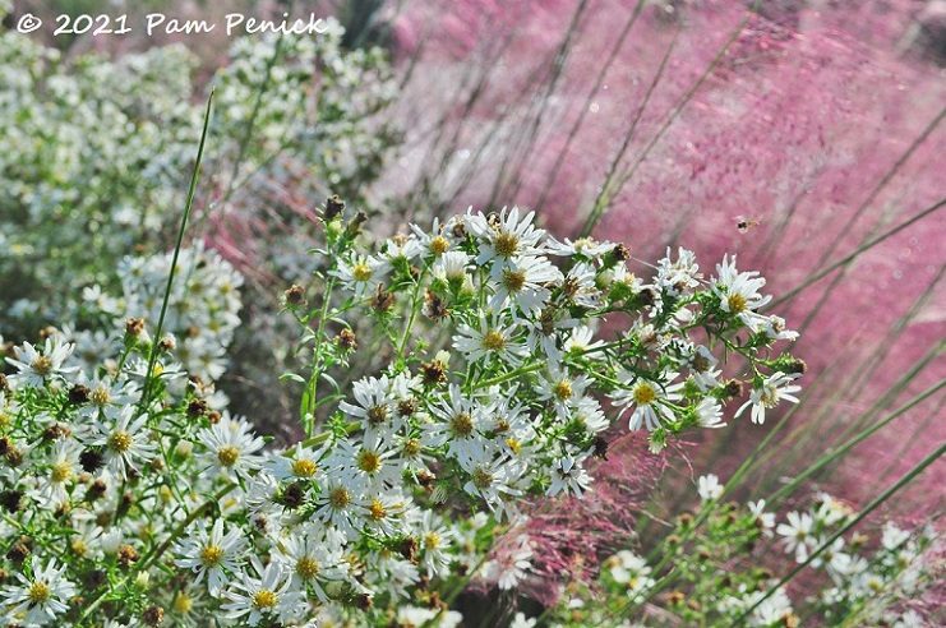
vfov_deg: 26.4
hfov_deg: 38.9
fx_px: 1338
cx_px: 473
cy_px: 314
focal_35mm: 51
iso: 200
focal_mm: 34
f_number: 11
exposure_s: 1/400
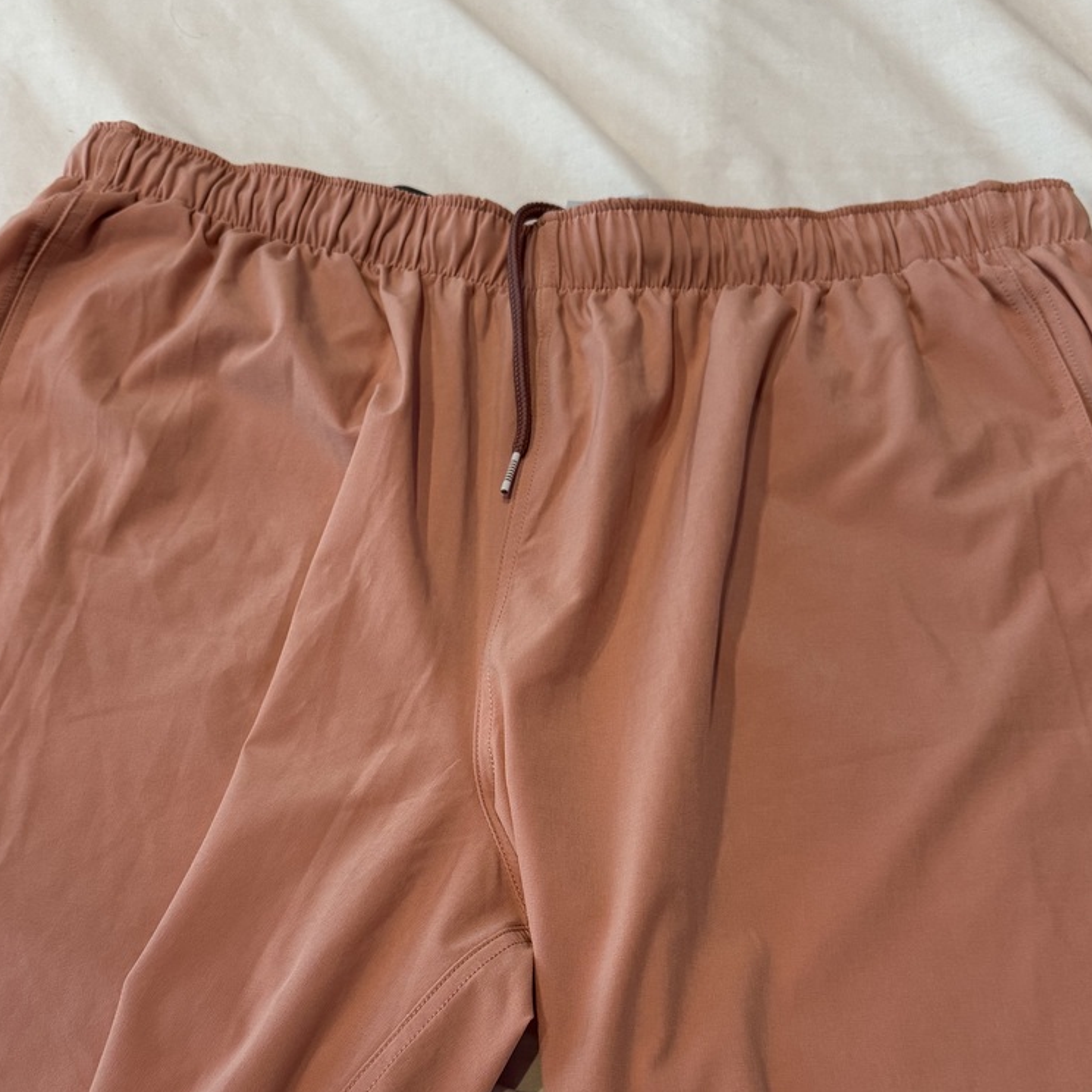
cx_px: 503
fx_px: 1356
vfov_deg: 42.7
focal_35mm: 38
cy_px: 793
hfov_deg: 43.8
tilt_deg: -63.7
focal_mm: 6.76
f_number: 1.78
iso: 250
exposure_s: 1/60
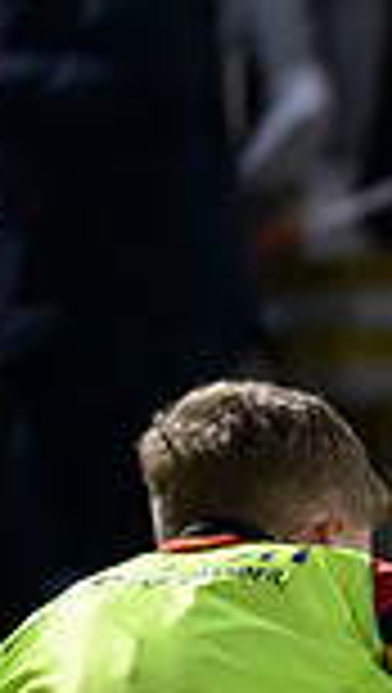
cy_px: 1204
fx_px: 22433
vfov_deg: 1.8
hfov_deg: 1.0
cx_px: 1632
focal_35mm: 1218
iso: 6400
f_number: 3.2
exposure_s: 1/1000
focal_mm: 200
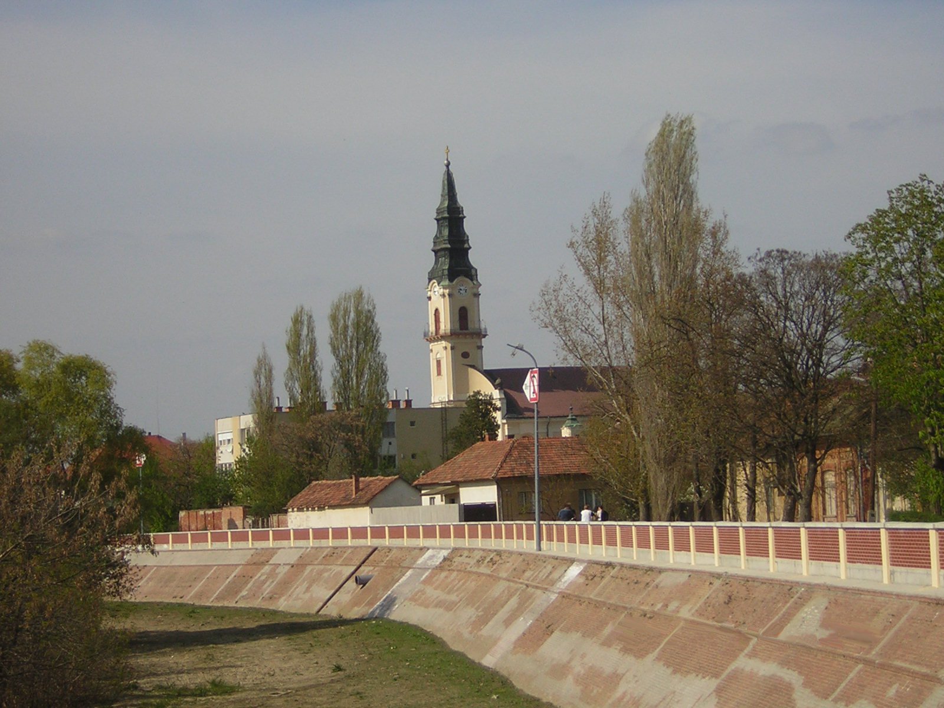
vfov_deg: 15.9
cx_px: 472
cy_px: 354
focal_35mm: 93
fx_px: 2536
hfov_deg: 21.1
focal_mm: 12.1
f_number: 4.3
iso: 50
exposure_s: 1/748
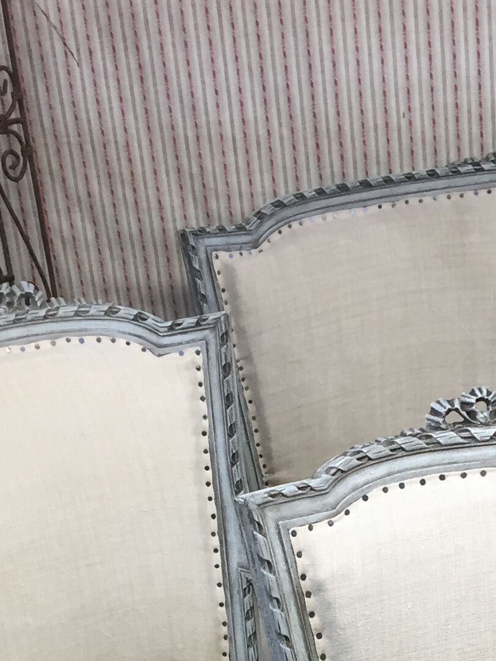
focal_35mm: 87
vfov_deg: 19.9
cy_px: 950
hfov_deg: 16.8
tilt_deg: -32.4
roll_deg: +4.7
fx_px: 1662
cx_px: 424
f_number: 2.2
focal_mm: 4.15
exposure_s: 1/33
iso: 32
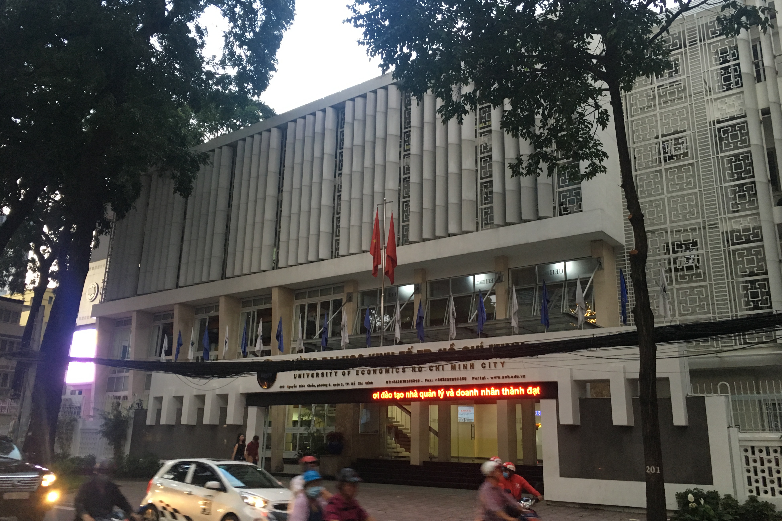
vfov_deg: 42.3
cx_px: 381
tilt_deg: +14.2
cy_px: 252
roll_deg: -2.7
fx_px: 673
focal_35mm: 31
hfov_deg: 60.3
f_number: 2.2
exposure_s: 1/33
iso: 200
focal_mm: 4.15
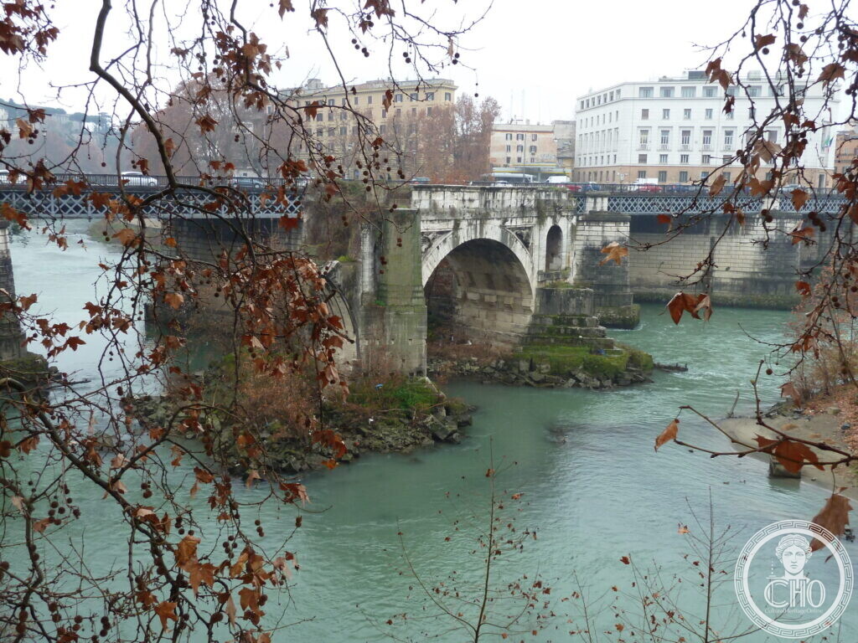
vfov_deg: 44.2
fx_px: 793
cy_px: 322
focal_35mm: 32
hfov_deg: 56.8
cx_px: 429
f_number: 3.5
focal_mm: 5.3
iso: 125
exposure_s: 1/30
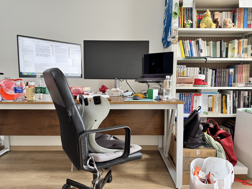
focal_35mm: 24
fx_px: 175
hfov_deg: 71.6
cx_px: 126
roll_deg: +0.0
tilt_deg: -6.0
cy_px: 94
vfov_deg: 56.8
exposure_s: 1/59
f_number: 1.78
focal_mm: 6.76
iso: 200
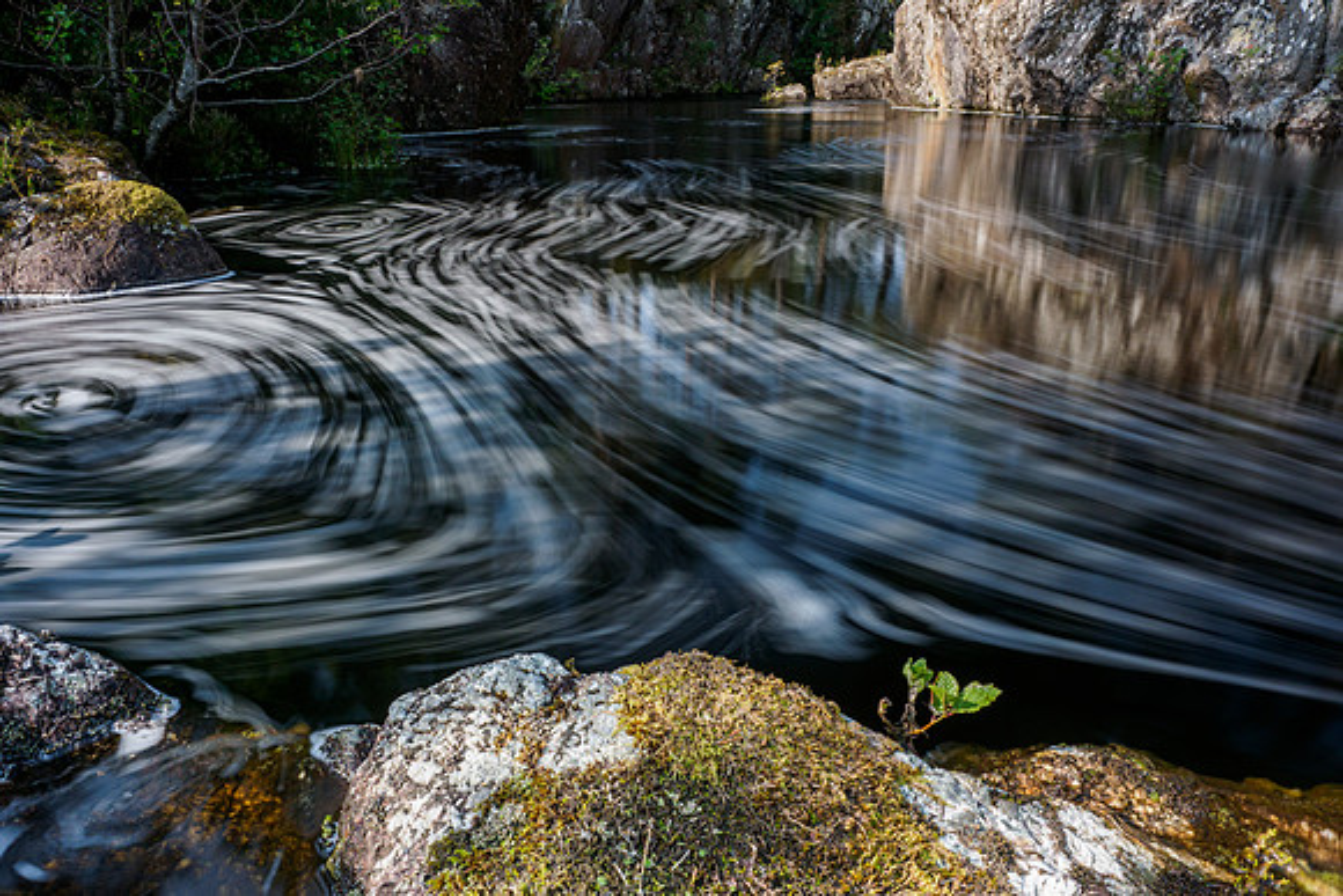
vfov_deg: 51.3
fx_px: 931
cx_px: 672
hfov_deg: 71.6
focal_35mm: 25
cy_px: 492
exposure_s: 4
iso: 200
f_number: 7.1
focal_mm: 12
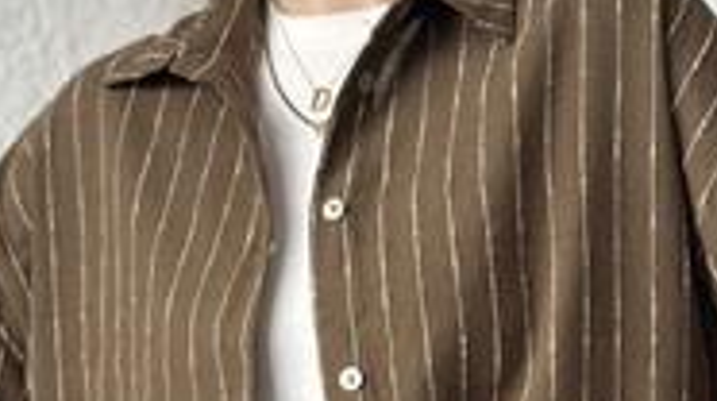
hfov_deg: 17.9
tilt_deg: -0.4
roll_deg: +0.1
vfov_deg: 9.8
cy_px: 594
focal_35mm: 120
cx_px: 393
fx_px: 2278
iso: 125
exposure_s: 1/60
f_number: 1.78
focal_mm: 6.86
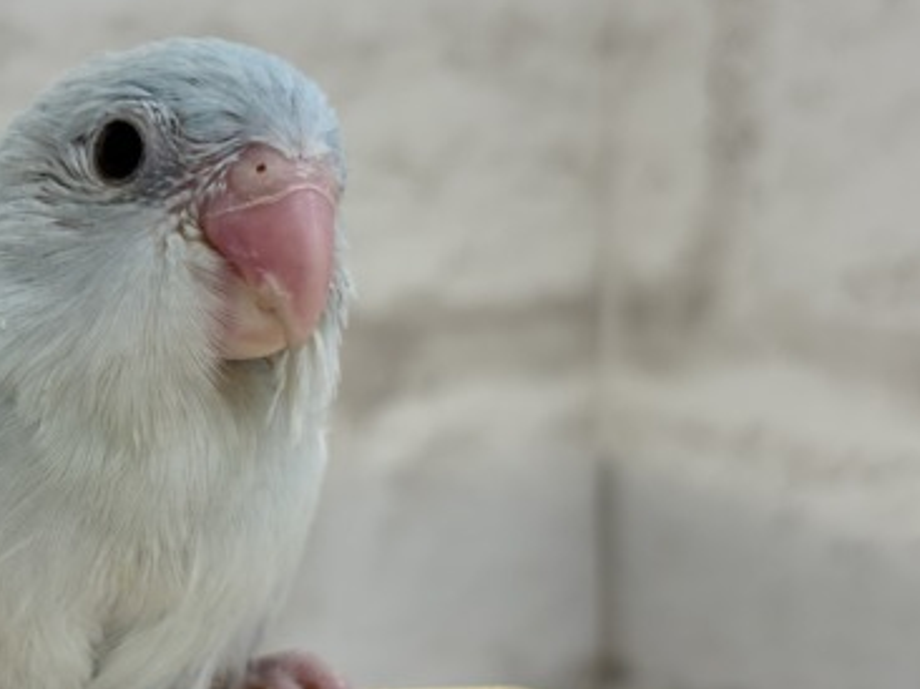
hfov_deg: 21.2
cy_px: 390
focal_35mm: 91
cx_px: 146
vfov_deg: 16.2
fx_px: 2417
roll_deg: +0.3
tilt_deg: -6.6
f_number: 1.6
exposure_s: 1/100
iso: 64
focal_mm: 5.96
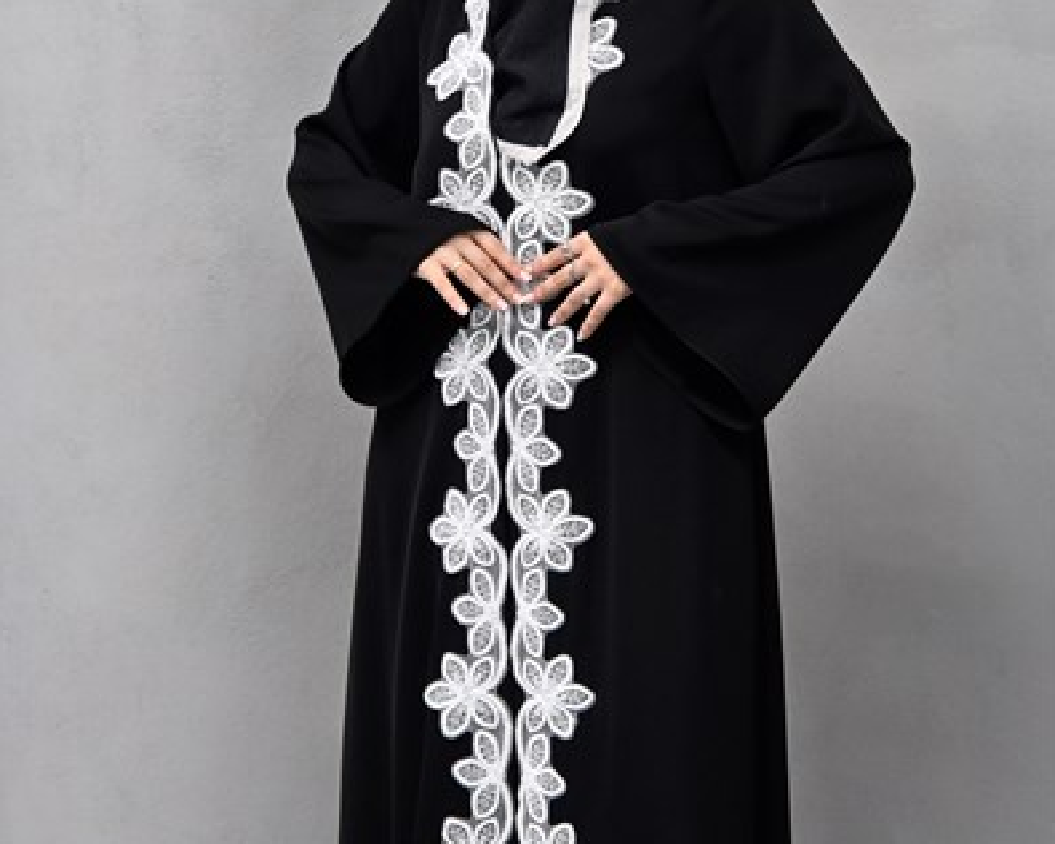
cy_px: 171
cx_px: 526
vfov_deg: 14.3
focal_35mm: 107
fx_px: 3341
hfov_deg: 17.9
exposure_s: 1/250
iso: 1600
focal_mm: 50
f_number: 6.3
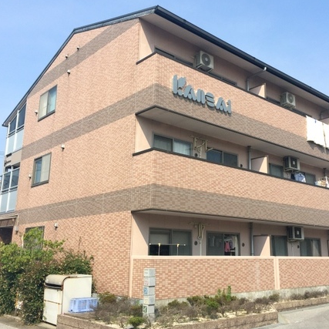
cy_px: 166
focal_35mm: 36
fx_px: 387
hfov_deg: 45.9
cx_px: 190
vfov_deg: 46.0
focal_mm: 4.15
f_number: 2.2
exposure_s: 1/1980
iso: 32
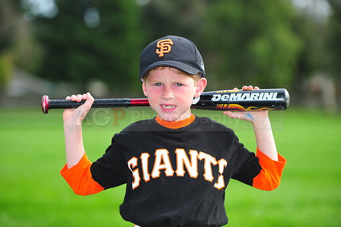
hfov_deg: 12.5
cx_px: 170
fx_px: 1562
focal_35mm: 165
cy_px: 114
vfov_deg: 8.3
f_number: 4.5
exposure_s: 1/1250
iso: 400
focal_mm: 165
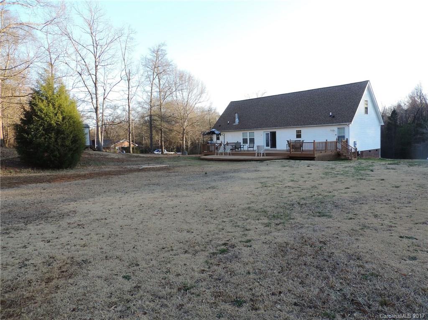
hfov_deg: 71.6
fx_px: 297
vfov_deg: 56.8
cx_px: 214
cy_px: 160
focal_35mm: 24
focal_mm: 4.3
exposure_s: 1/125
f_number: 3
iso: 80
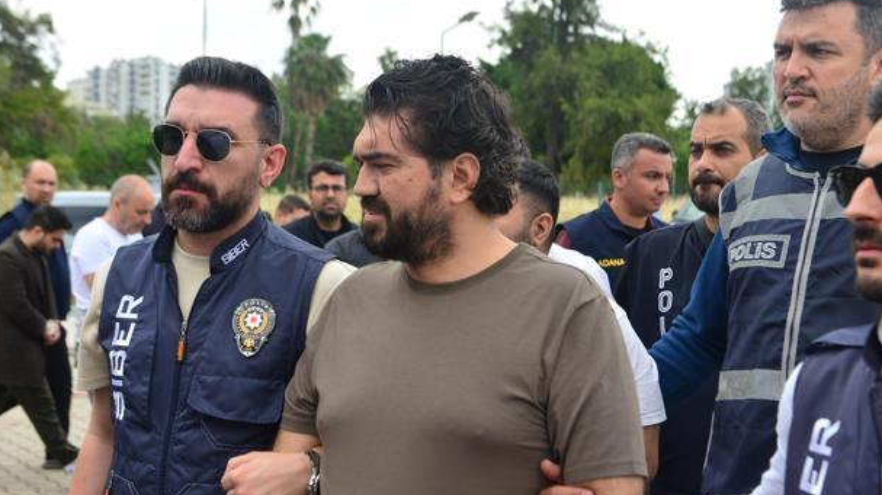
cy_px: 253
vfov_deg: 22.6
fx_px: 1239
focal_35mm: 53
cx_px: 439
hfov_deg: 39.2
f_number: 5.6
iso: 500
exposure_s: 1/800
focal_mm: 50
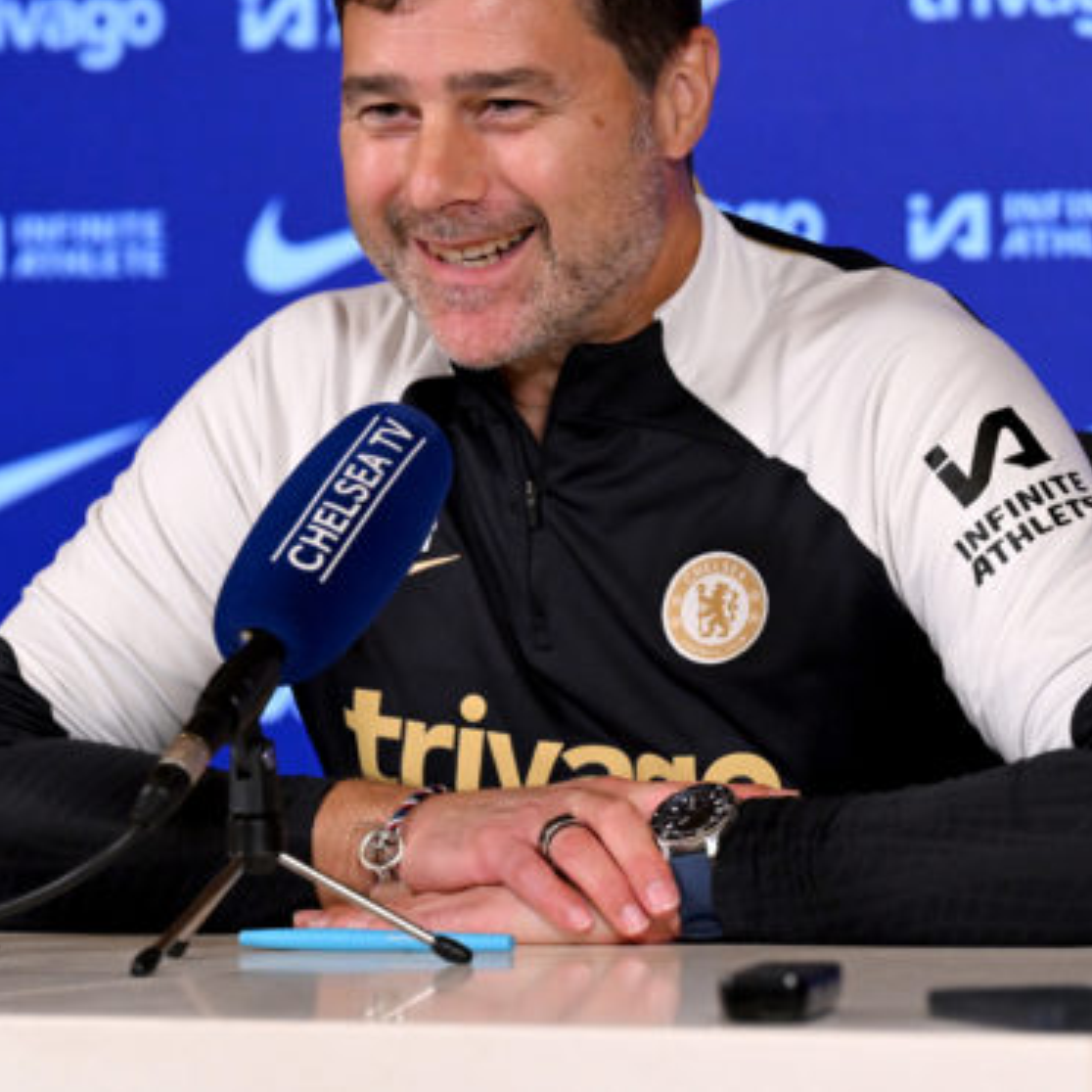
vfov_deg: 6.8
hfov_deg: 6.8
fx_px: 9172
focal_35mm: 257
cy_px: 364
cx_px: 625
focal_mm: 150
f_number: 4
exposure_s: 1/400
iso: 2000
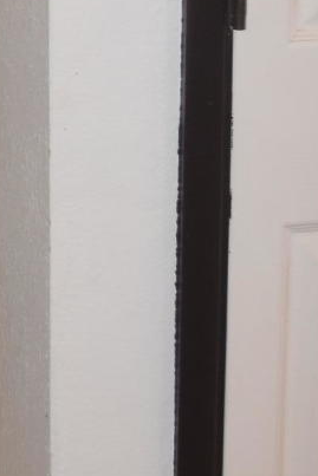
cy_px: -46
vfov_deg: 14.9
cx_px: -283
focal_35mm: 134
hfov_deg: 9.7
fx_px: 1774
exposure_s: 1/60
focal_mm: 18
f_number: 4
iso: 500
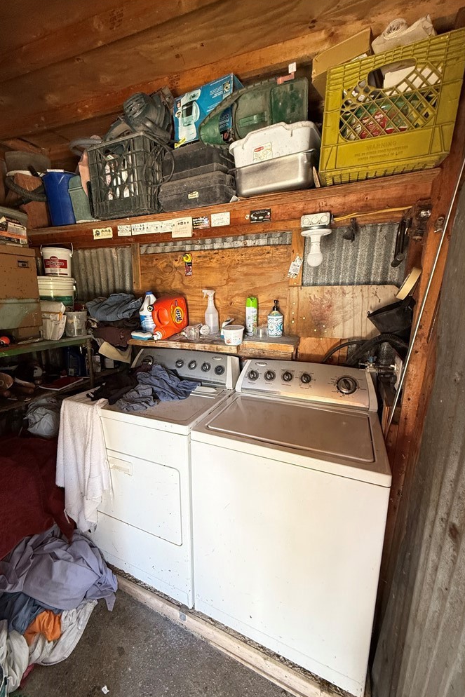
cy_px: 354
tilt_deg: -10.6
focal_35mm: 15
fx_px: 291
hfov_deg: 77.0
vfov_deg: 100.4
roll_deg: +1.5
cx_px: 202
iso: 320
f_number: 2.2
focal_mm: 2.22
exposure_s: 1/95
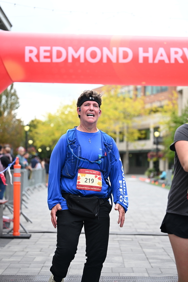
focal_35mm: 70
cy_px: 141
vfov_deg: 28.8
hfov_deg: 19.5
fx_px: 548
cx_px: 94
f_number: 2.8
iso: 640
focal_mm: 70
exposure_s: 1/2000
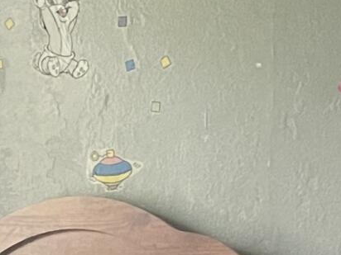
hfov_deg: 10.1
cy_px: 343
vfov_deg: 8.0
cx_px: -322
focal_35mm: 182
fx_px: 1793
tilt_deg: -6.1
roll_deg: +0.2
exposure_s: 1/38
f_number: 1.6
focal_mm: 5.1
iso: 640
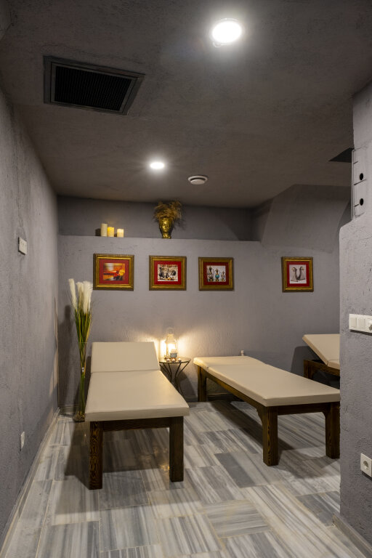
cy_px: 279
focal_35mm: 24
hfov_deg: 53.1
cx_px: 186
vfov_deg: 73.7
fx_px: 372
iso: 160
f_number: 8
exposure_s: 1/1.25
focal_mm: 16
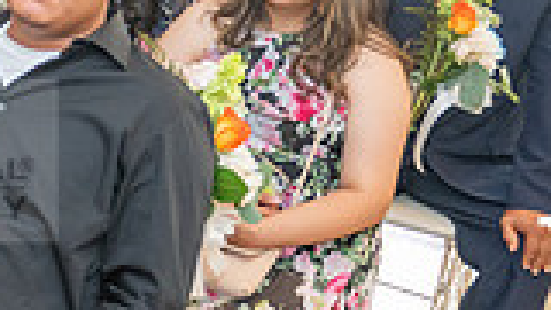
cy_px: 160
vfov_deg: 13.3
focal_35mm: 91
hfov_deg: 20.6
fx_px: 1330
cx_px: -234
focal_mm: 24
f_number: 3.5
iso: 1250
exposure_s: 1/200
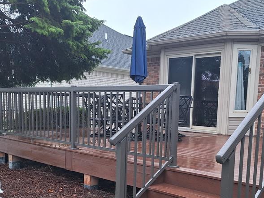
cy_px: 151
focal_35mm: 40
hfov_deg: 46.5
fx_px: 305
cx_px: 158
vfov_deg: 35.1
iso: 40
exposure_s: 1/403
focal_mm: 5.54
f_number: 1.8
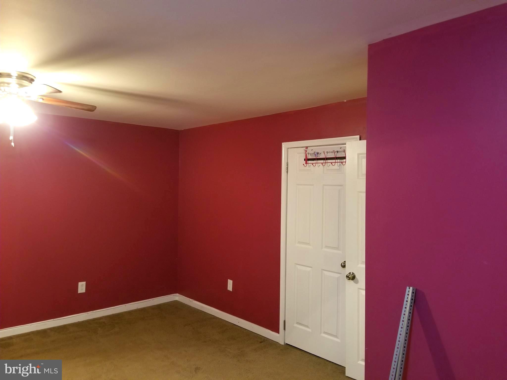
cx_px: 254
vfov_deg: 53.1
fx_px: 381
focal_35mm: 26
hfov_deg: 67.3
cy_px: 190
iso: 250
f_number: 1.7
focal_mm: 4.3
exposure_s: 1/11
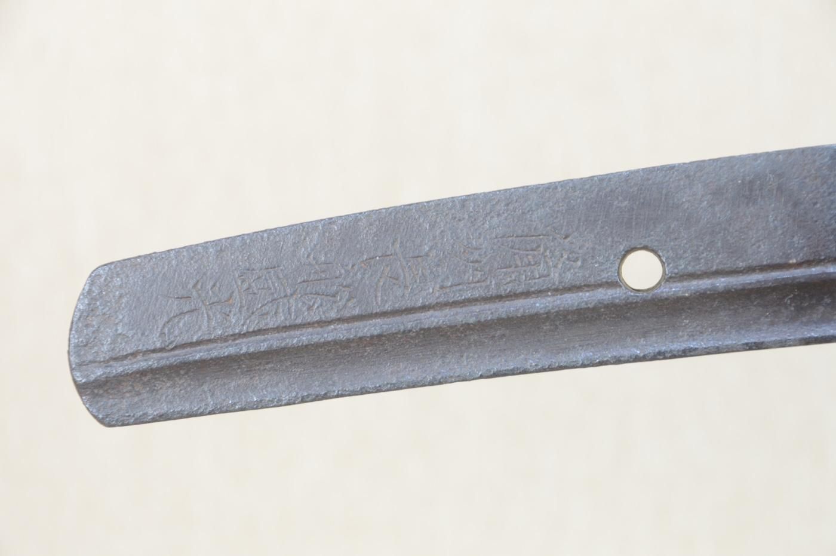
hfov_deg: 11.0
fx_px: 4350
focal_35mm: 188
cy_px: 278
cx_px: 418
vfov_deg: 7.3
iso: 400
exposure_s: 1/1.6
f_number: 11
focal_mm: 125
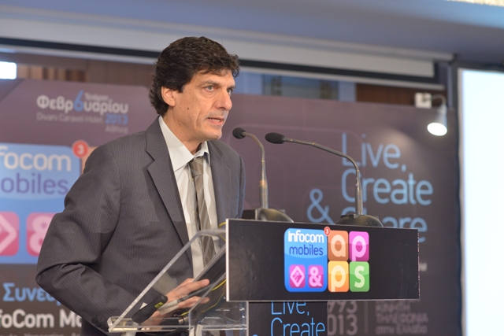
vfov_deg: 16.1
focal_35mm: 85
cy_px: 168
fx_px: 1190
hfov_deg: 23.9
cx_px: 252
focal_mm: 85
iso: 1600
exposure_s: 1/100
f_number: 3.5
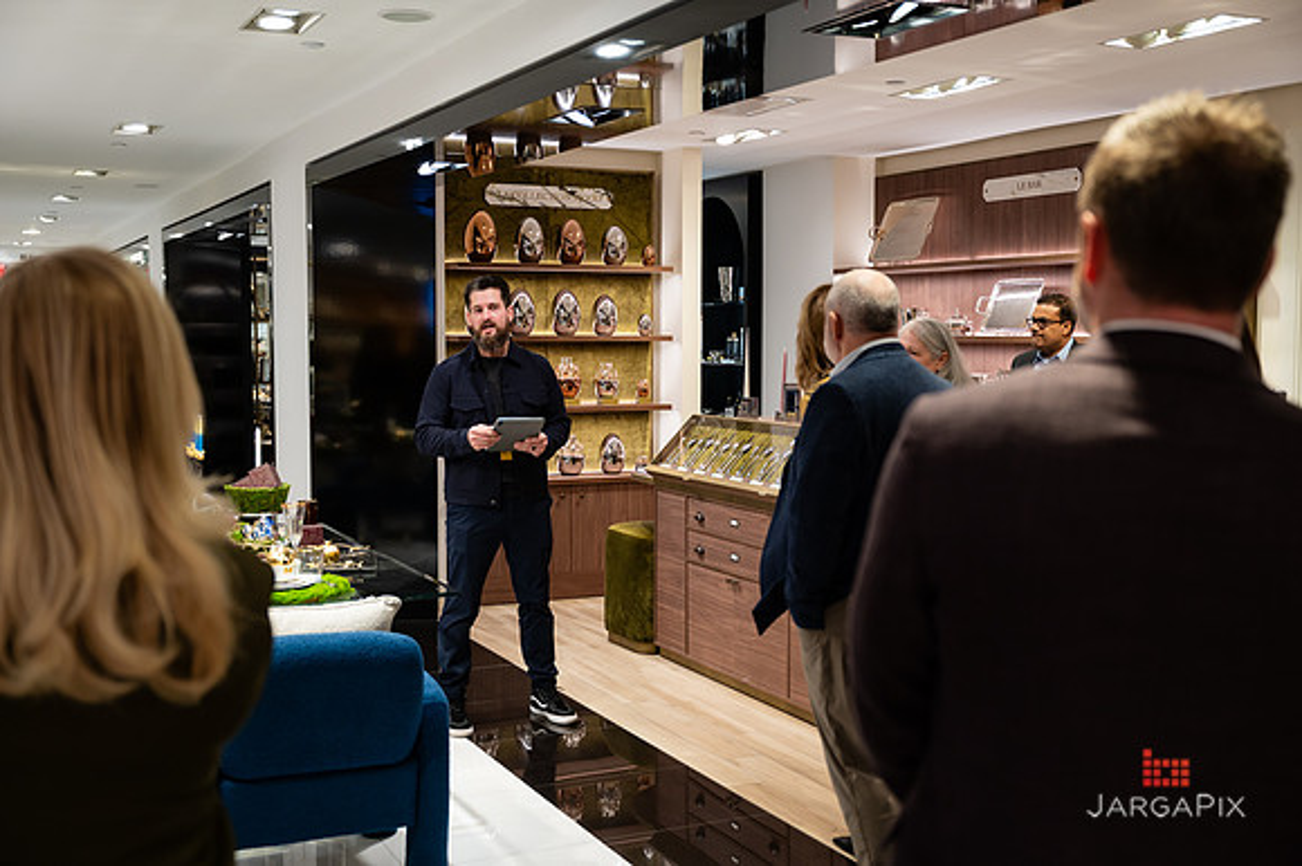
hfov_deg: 48.0
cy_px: 433
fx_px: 1461
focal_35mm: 40
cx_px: 651
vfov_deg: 33.0
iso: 500
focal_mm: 40
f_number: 3.2
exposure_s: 1/160
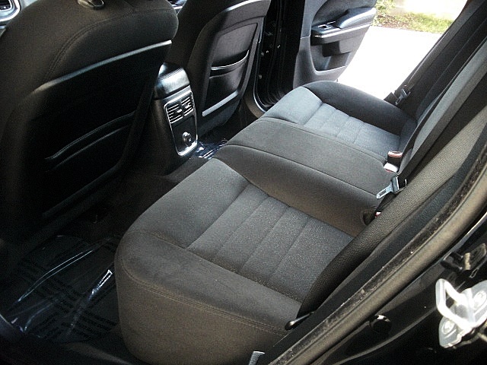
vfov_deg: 39.7
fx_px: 506
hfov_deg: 51.4
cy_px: 182
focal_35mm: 36
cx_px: 244
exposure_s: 1/125
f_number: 2.8
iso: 800
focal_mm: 6.3
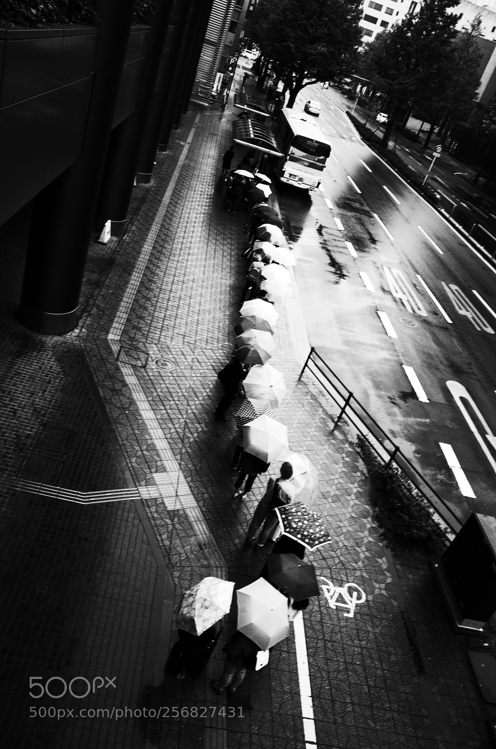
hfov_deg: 46.2
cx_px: 248
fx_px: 581
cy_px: 374
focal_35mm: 28
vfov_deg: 65.6
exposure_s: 1/40
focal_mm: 18.3
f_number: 8
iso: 140
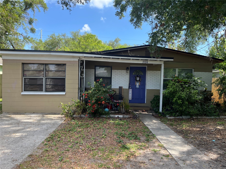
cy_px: 84
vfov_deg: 53.1
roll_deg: -1.1
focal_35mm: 26
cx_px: 113
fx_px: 170
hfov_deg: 67.3
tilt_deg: -1.6
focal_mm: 5.1
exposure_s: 1/810
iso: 50
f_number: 1.6
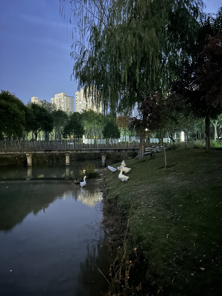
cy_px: 148
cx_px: 111
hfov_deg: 53.1
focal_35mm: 26
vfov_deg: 67.3
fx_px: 222
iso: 1250
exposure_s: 1/2
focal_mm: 5.7
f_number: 1.5
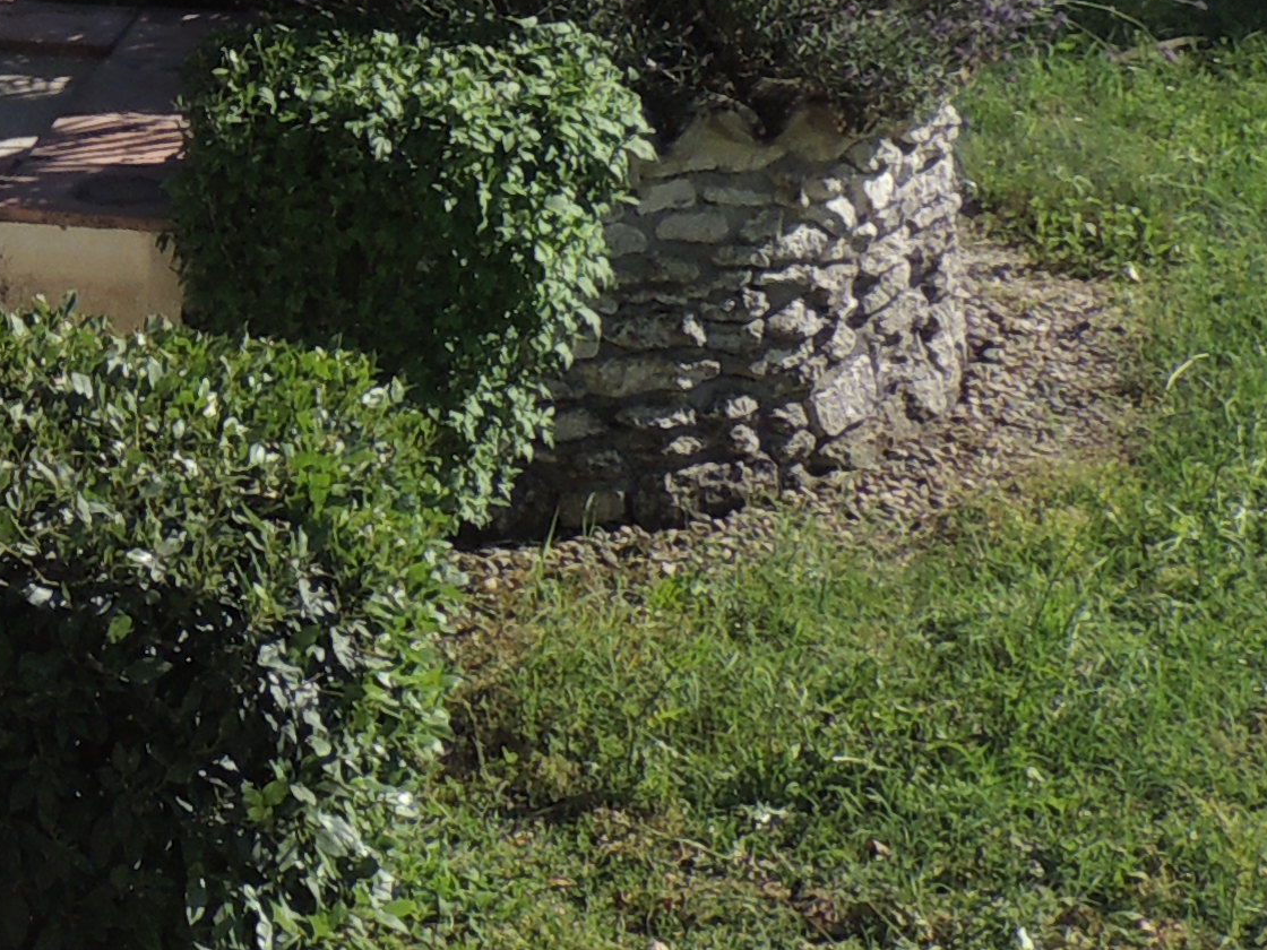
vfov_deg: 10.0
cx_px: -1130
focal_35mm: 144
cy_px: -442
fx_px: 5271
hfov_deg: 12.4
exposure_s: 1/1000
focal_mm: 6.2
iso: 100
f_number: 3.3
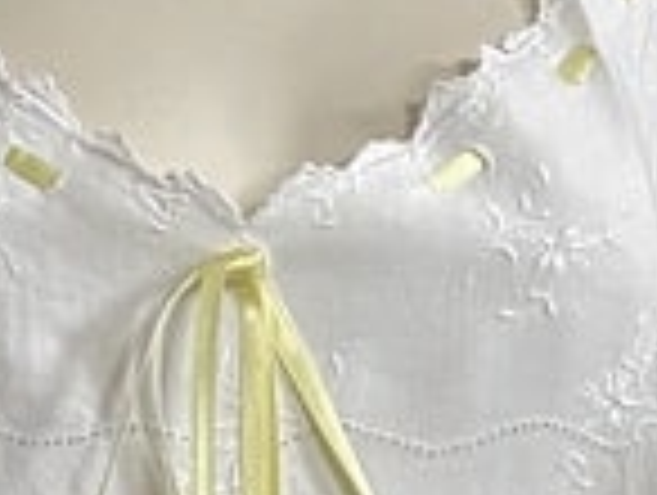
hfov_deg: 10.8
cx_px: 81
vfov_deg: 7.4
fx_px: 3460
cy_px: 1346
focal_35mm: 182
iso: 80
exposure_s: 1/50
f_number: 1.6
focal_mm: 4.2
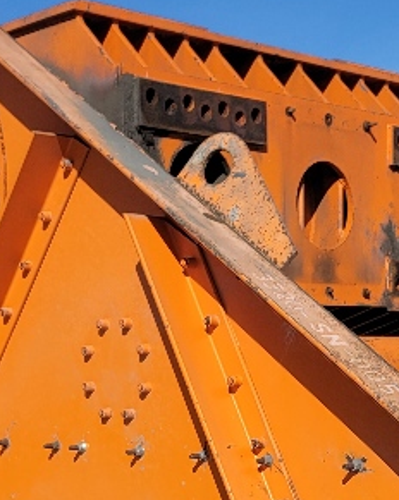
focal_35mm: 84
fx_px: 1243
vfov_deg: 21.8
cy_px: 515
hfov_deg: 18.2
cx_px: 206
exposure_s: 1/1546
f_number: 1.8
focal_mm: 7
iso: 20
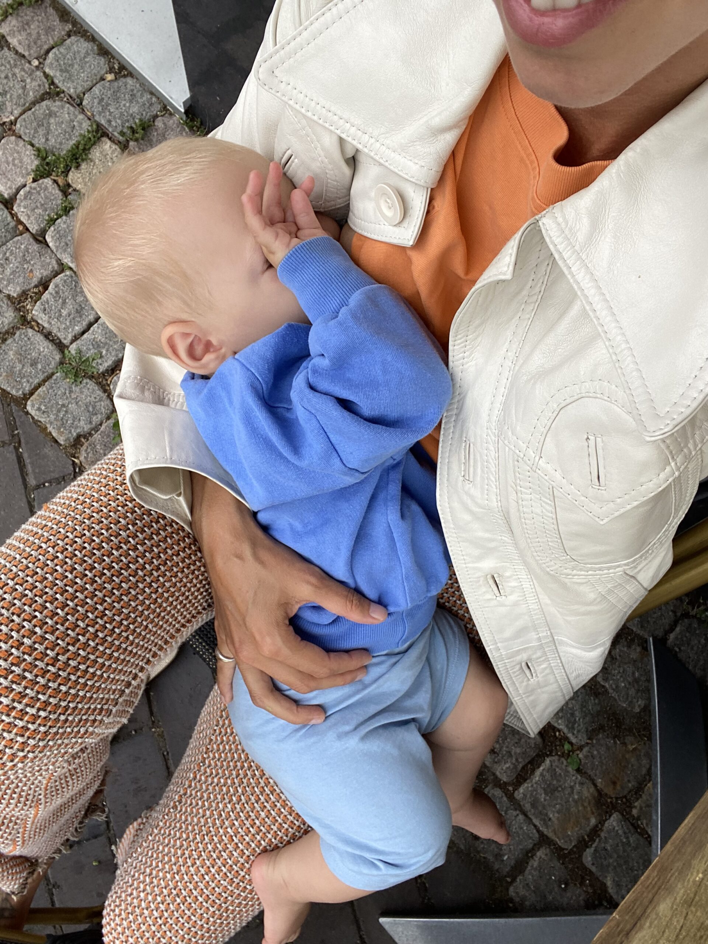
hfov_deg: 46.8
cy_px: 472
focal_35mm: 30
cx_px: 354
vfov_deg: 60.0
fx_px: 818
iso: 40
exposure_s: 1/122
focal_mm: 2.71
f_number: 2.2
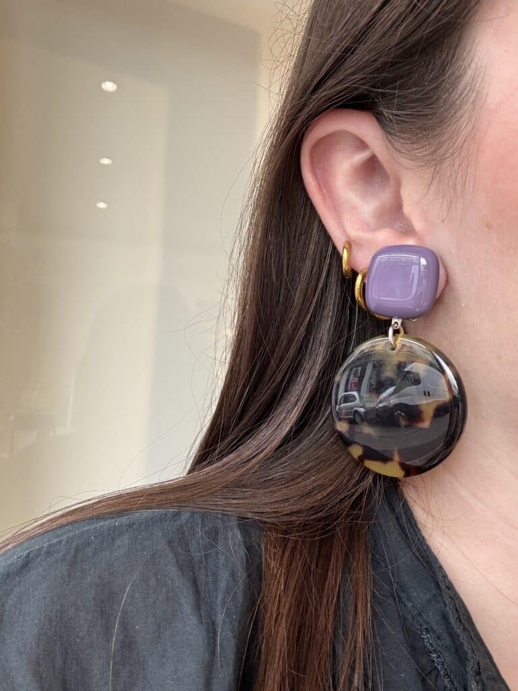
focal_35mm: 30
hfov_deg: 46.8
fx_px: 599
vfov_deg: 60.0
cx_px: 259
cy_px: 346
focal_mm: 2.69
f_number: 1.9
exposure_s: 1/121
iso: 64
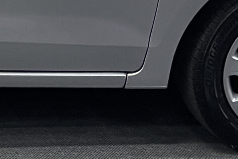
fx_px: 926
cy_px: -167
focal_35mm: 140
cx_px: -163
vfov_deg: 9.2
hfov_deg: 13.4
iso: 200
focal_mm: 5.1
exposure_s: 1/60
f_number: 1.6
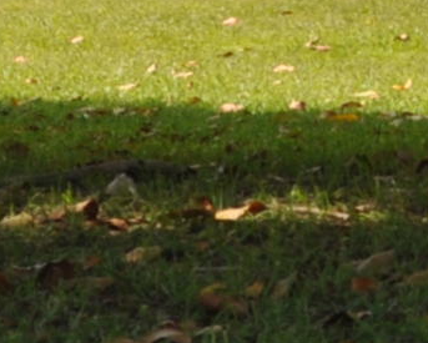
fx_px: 4982
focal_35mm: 393
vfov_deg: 3.9
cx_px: 827
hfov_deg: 4.8
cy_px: -109
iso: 200
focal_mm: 32
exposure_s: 1/200
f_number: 10
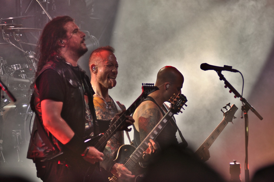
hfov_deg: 8.1
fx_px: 1938
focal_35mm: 255
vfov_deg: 5.4
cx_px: 137
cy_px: 91
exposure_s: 1/640
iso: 250
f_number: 2.8
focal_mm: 170
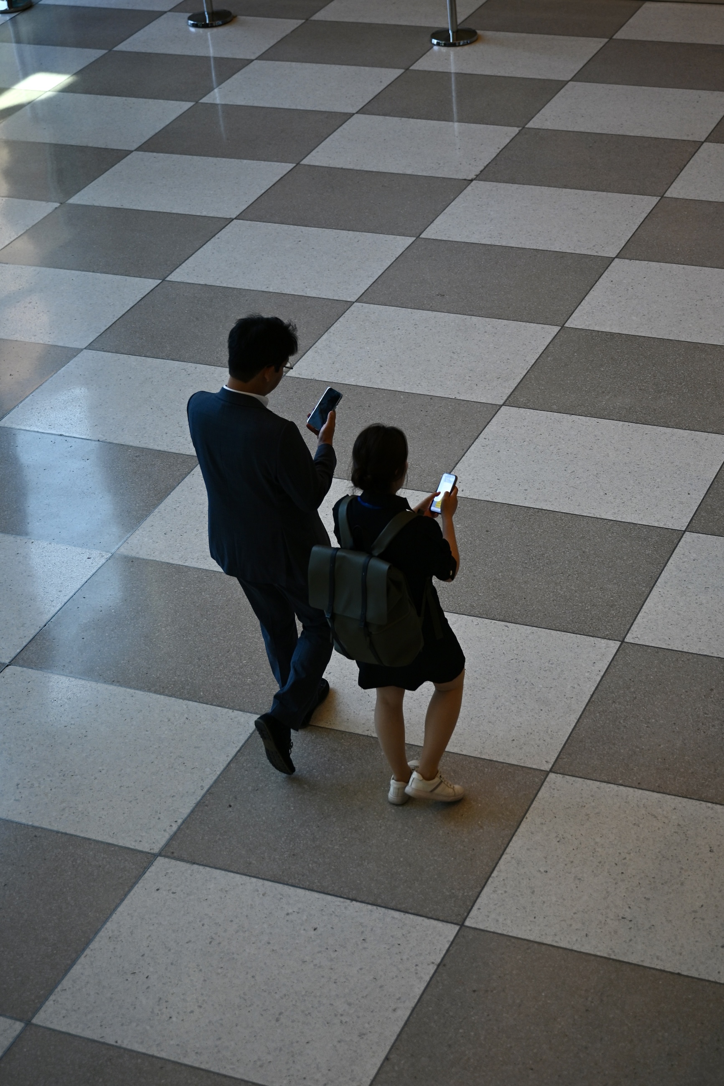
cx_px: 362
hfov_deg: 24.6
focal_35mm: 55
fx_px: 1659
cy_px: 543
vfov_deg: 36.2
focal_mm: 55
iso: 320
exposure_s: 1/500
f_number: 2.8
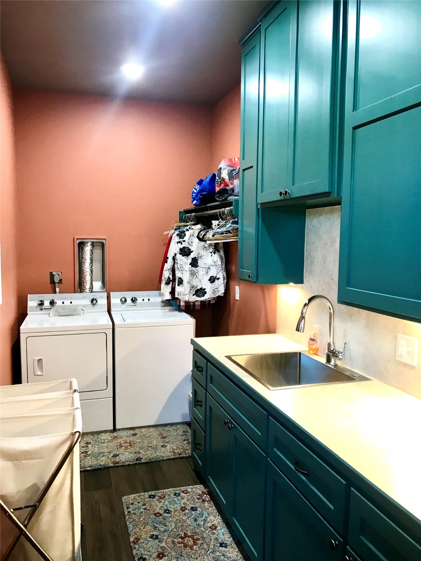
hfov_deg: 49.7
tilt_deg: -3.4
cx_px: 210
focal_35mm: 28
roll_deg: -0.8
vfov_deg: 63.4
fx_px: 454
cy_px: 280
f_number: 1.8
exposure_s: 1/20
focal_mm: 3.99
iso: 40
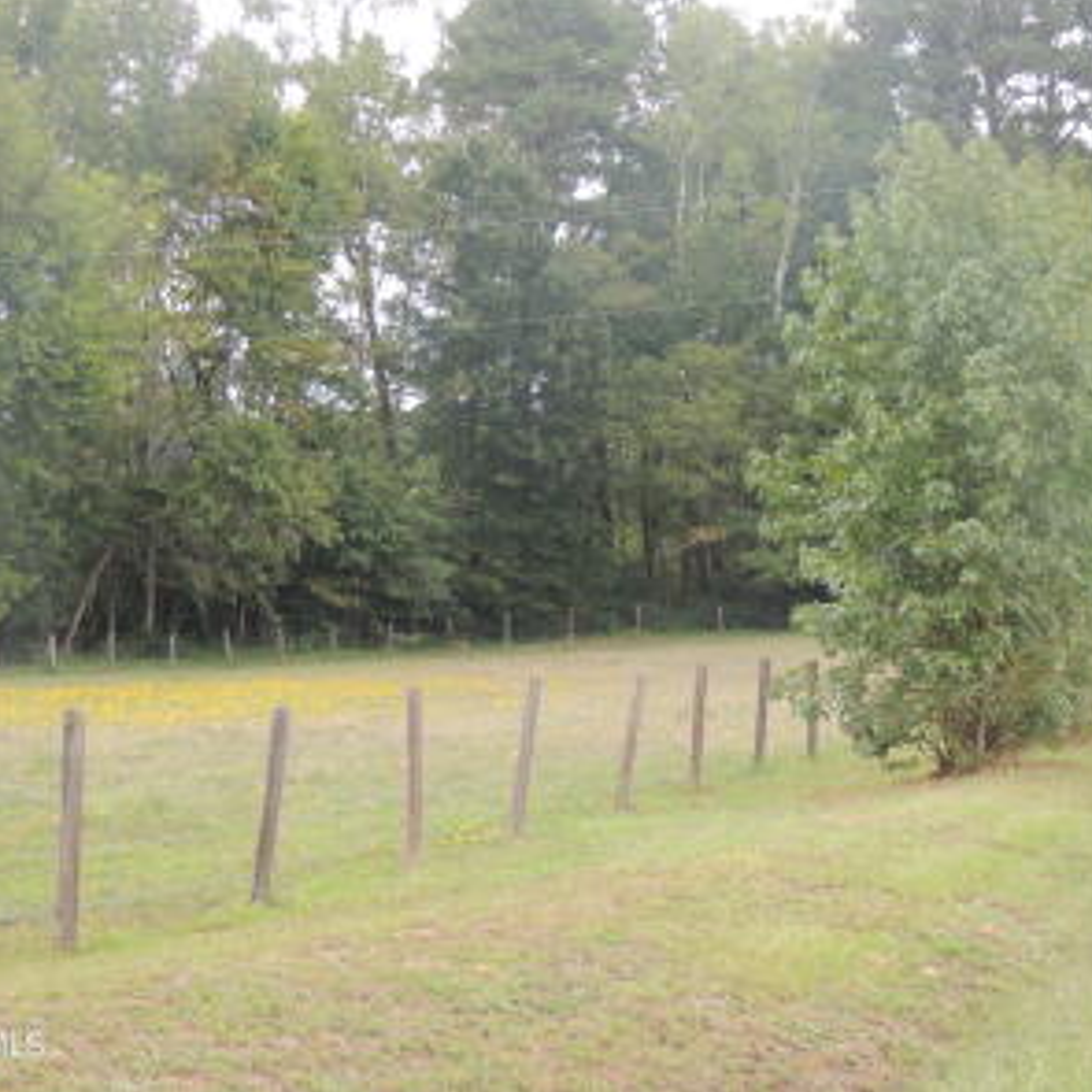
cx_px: 696
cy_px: 540
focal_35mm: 90
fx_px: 3212
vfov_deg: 19.3
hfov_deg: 19.3
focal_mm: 13.3
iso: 110
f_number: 3.9
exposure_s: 1/100
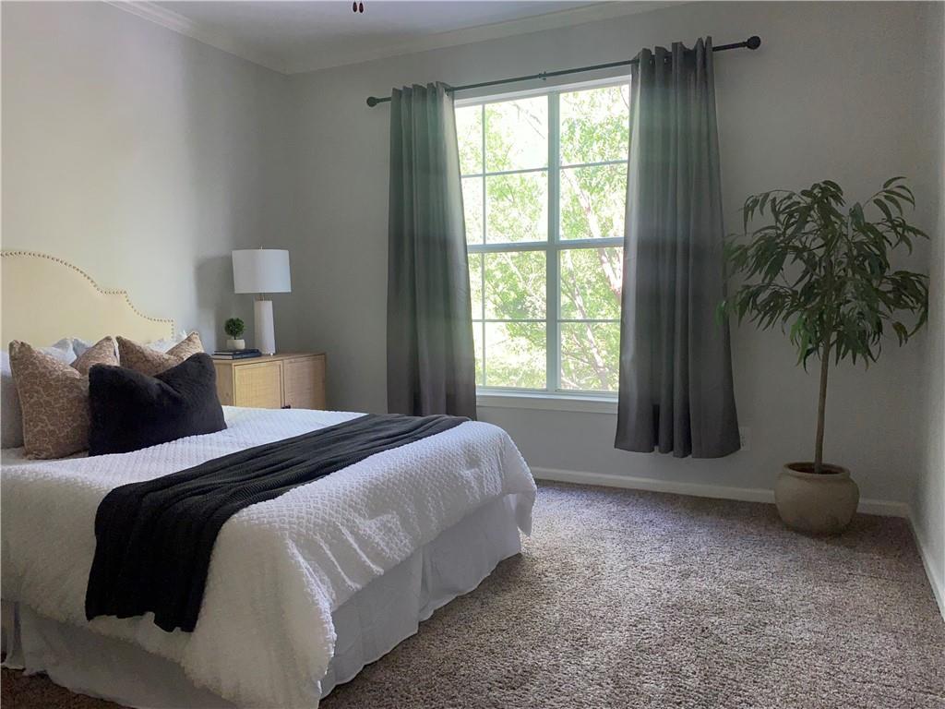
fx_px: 710
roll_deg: +1.3
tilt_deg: -6.7
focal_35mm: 26
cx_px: 472
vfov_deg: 53.1
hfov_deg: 67.3
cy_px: 354
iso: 32
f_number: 1.8
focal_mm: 4.25
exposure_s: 1/54
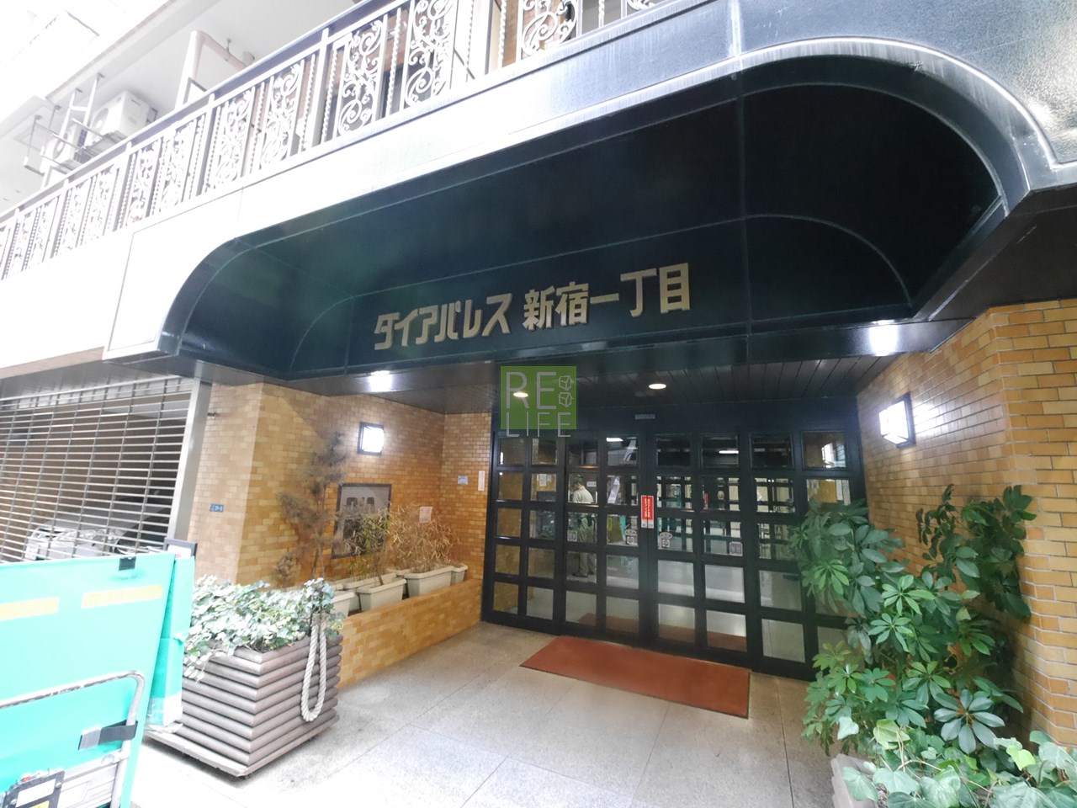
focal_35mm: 14
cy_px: 404
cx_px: 538
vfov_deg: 85.7
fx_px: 436
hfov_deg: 102.1
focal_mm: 7
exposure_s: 1/40
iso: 3200
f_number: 4
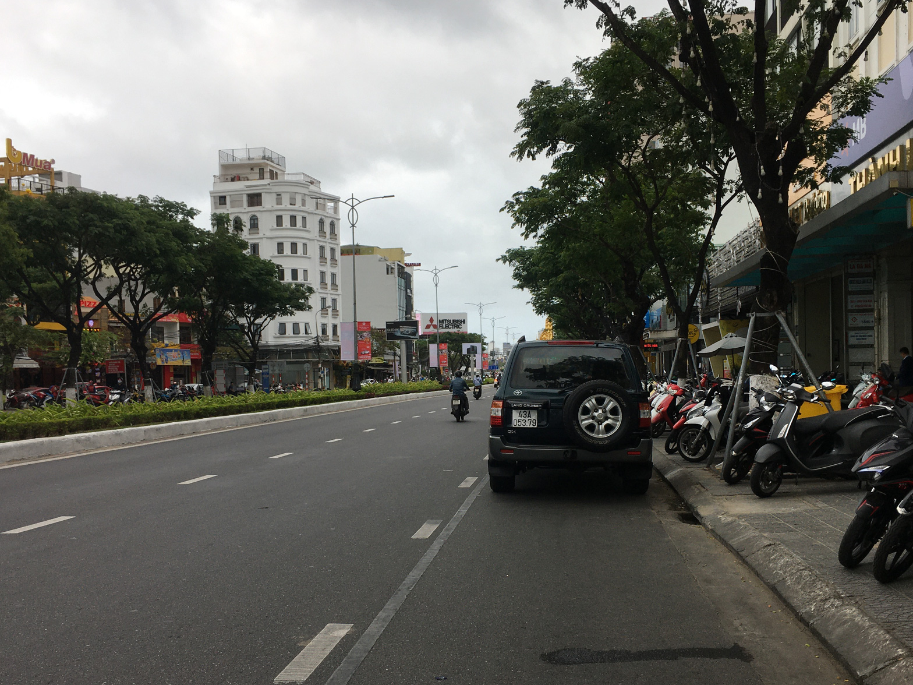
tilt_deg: -1.0
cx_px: 484
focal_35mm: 37
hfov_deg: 50.1
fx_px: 976
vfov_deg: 38.6
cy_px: 400
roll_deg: +0.8
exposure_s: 1/420
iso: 25
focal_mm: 4.15
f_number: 2.2
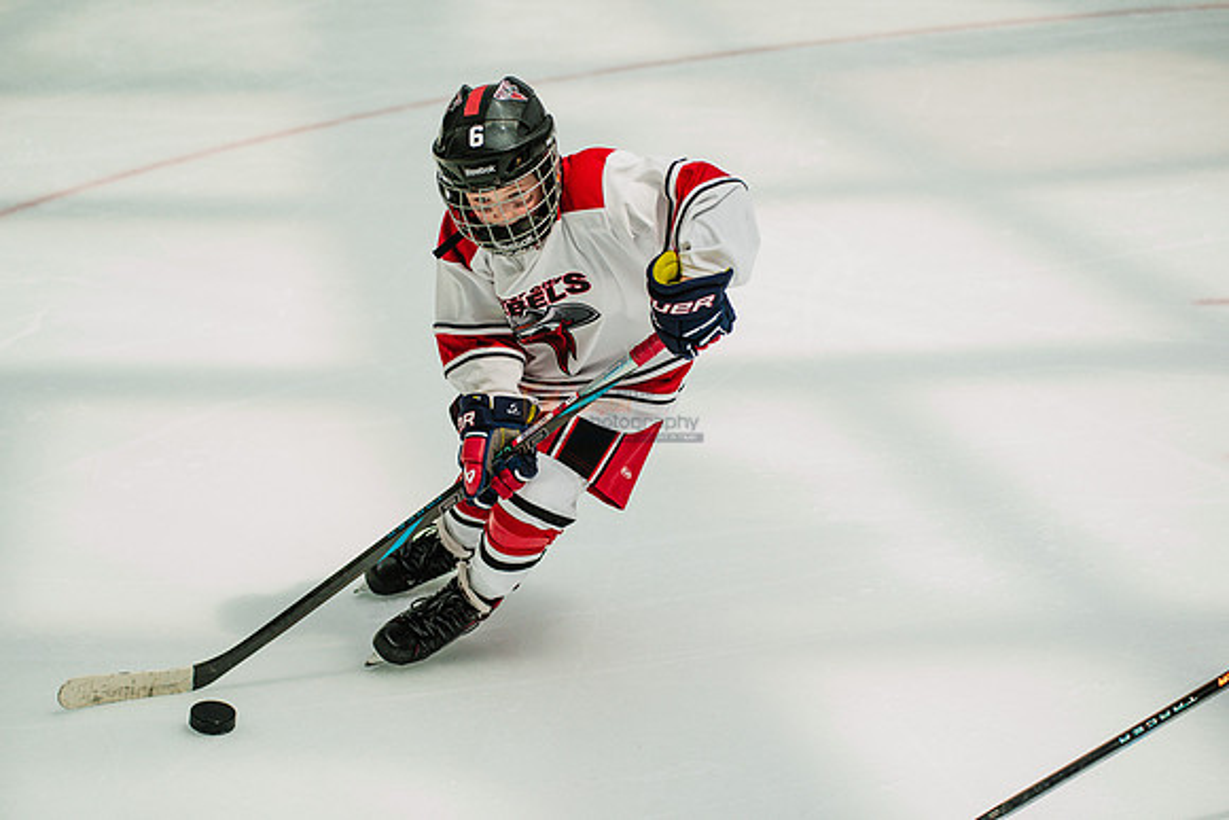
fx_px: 4097
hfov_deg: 17.1
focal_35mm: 120
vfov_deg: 11.4
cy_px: 410
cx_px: 614
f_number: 4
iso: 1600
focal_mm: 120
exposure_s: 1/2000
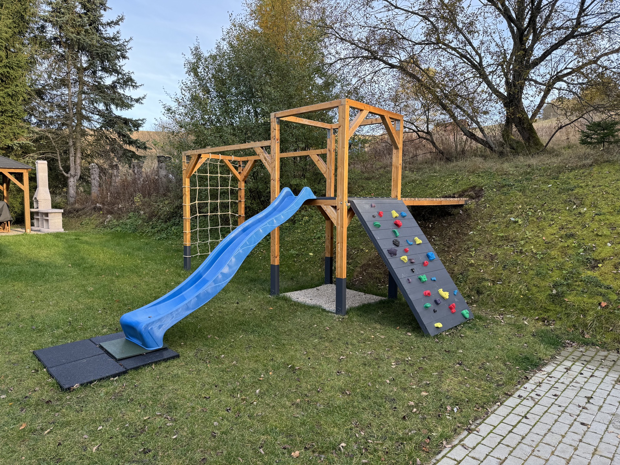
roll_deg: +0.1
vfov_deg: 56.8
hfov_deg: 71.6
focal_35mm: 24
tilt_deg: -4.6
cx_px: 310
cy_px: 232
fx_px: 430
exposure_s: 1/210
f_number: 1.78
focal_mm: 6.76
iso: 80
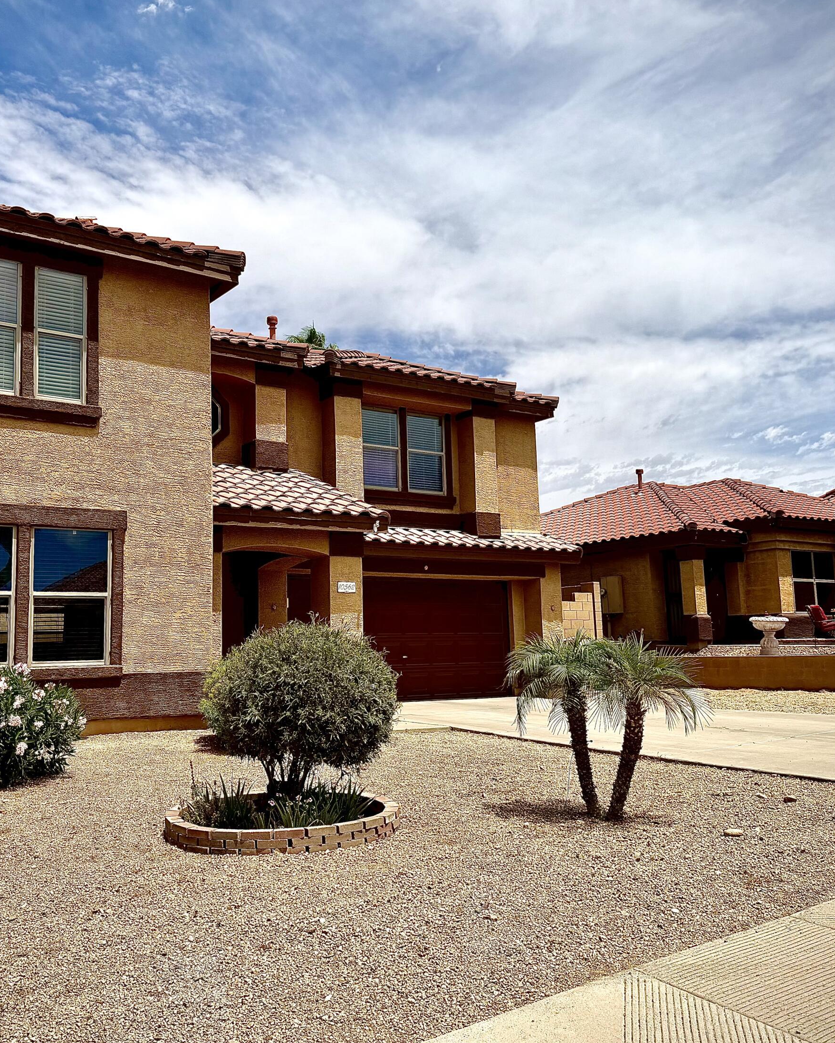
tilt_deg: +8.4
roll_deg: +1.3
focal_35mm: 32
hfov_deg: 45.6
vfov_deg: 55.7
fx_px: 988
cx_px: 337
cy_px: 516
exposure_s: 1/10309
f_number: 1.78
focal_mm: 6.76
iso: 80
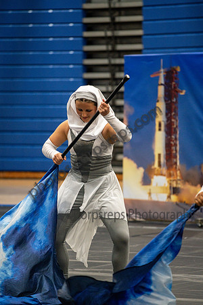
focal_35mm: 185
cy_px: 152
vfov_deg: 11.1
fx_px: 1565
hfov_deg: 7.4
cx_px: 102
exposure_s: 1/500
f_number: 4
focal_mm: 185
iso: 4500
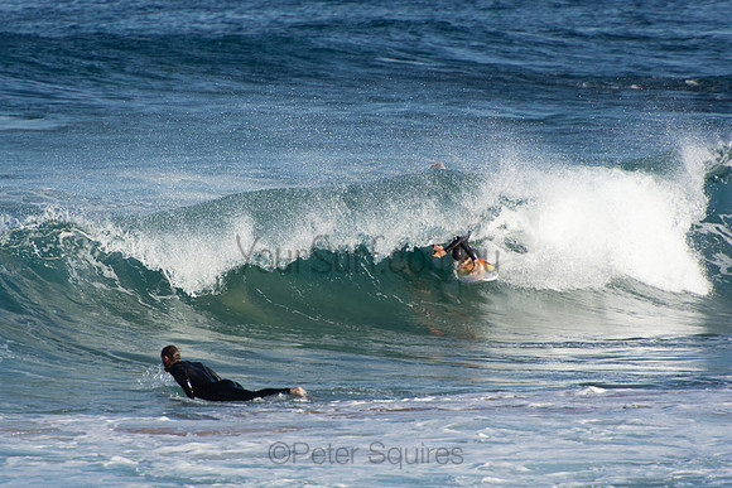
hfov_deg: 3.4
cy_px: 244
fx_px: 12202
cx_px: 366
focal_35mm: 600
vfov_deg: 2.3
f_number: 5.6
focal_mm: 400
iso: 360
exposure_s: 1/1600
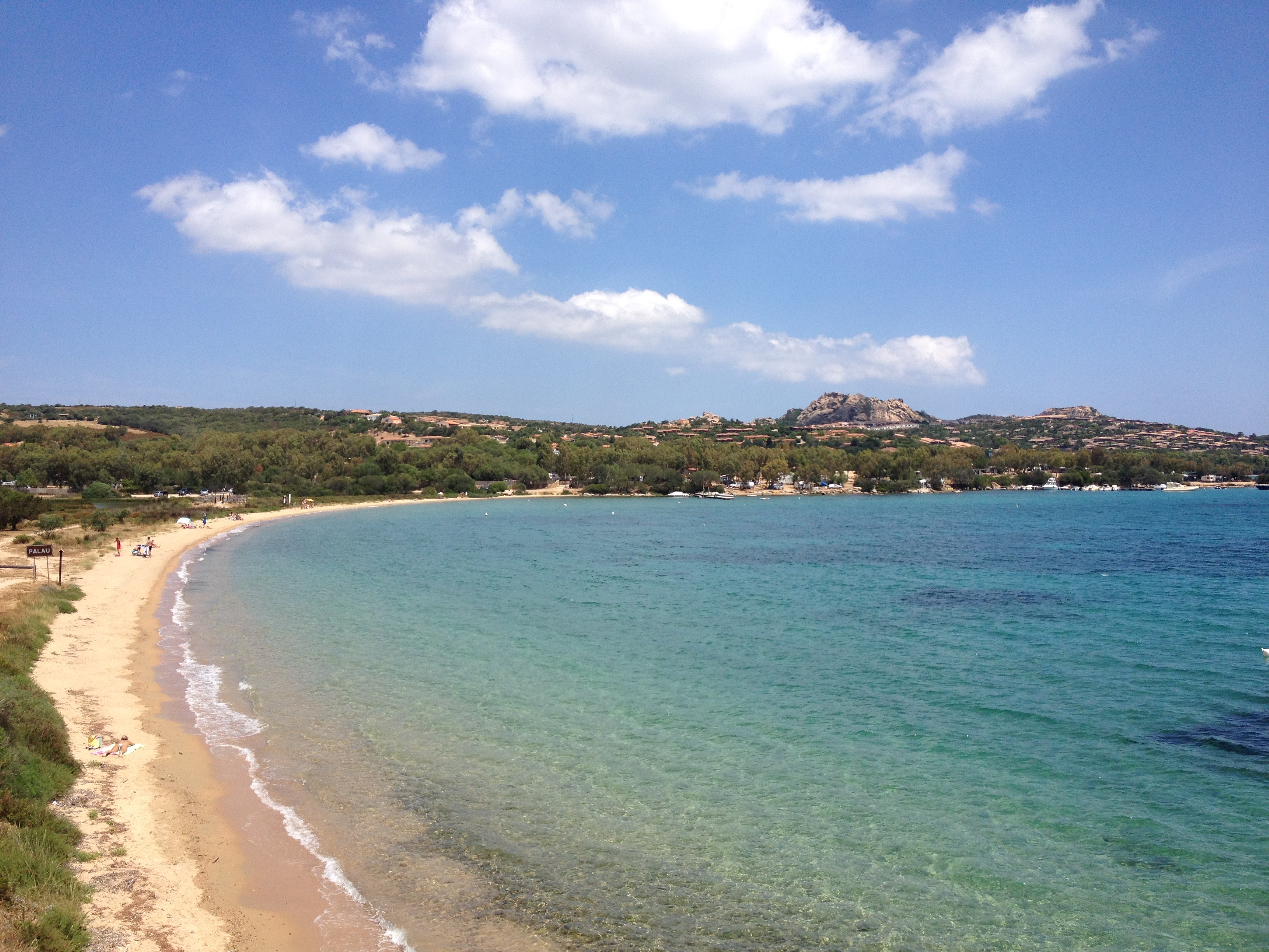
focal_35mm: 35
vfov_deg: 40.7
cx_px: 634
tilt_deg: -3.5
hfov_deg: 52.6
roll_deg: +0.5
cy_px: 476
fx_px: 1283
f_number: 2.4
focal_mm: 4.28
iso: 50
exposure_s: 1/2304
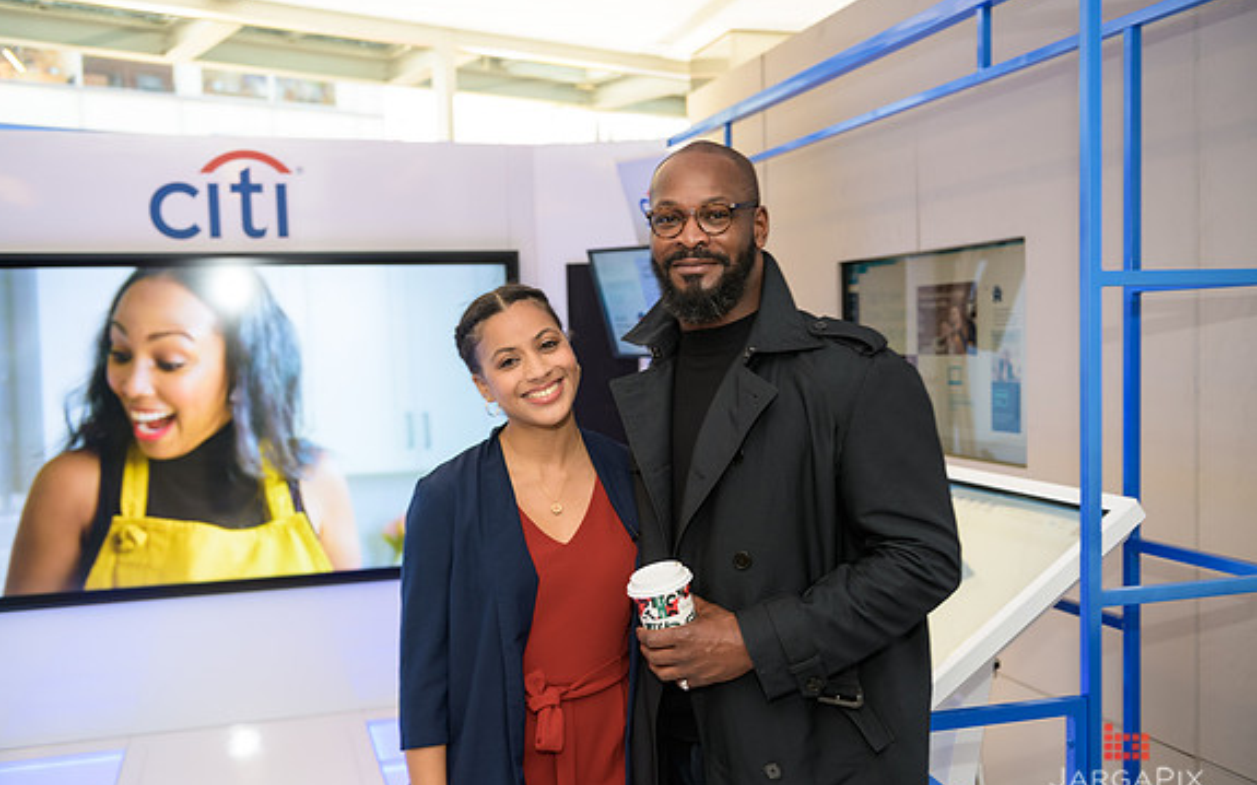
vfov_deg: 35.3
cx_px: 625
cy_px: 414
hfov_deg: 54.0
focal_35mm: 36
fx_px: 1233
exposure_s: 1/125
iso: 400
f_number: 3.2
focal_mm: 35
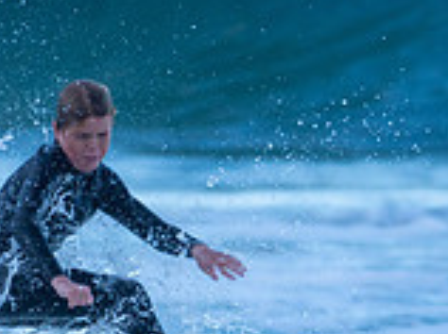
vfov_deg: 0.6
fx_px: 34244
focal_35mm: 2650
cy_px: 443
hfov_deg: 0.7
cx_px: 167
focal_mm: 500
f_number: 5.6
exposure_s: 1/1000
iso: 400
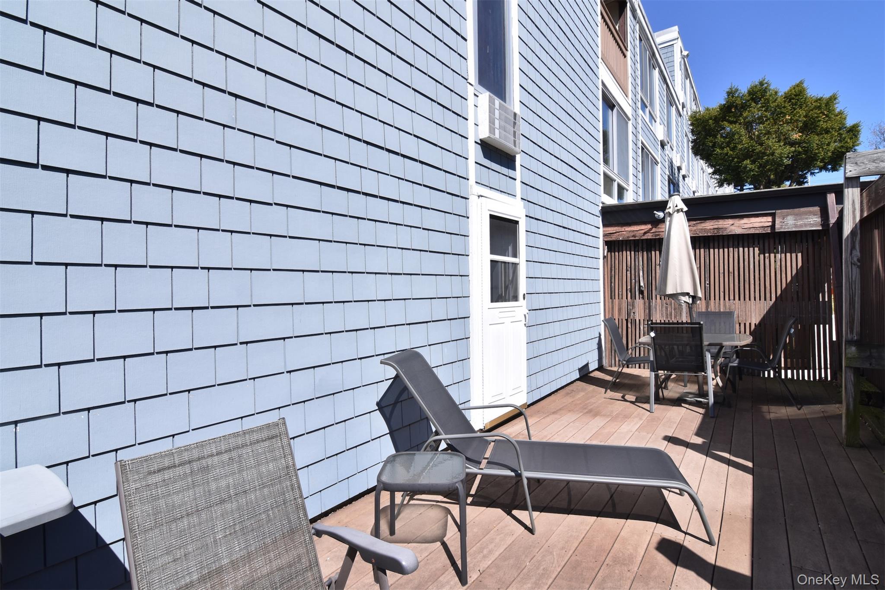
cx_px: 442
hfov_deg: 95.0
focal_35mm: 16
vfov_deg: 72.0
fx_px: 406
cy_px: 295
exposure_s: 1/250
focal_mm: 11
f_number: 11
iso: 250
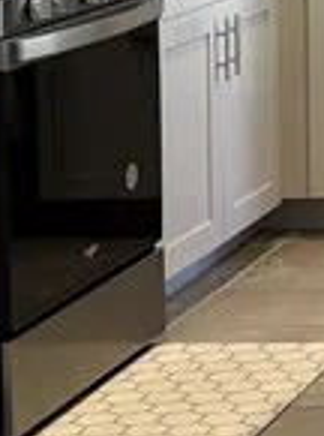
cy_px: -213
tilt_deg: -1.7
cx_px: 882
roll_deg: +1.5
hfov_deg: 7.8
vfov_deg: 11.2
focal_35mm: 170
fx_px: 2131
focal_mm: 6.76
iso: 100
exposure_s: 1/60
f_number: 1.78
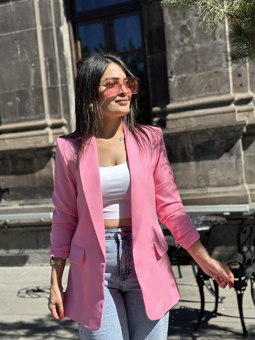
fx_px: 471
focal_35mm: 48
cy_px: 170
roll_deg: +3.8
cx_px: 128
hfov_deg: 30.3
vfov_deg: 39.7
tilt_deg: -1.2
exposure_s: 1/4785
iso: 100
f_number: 1.78
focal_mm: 6.86
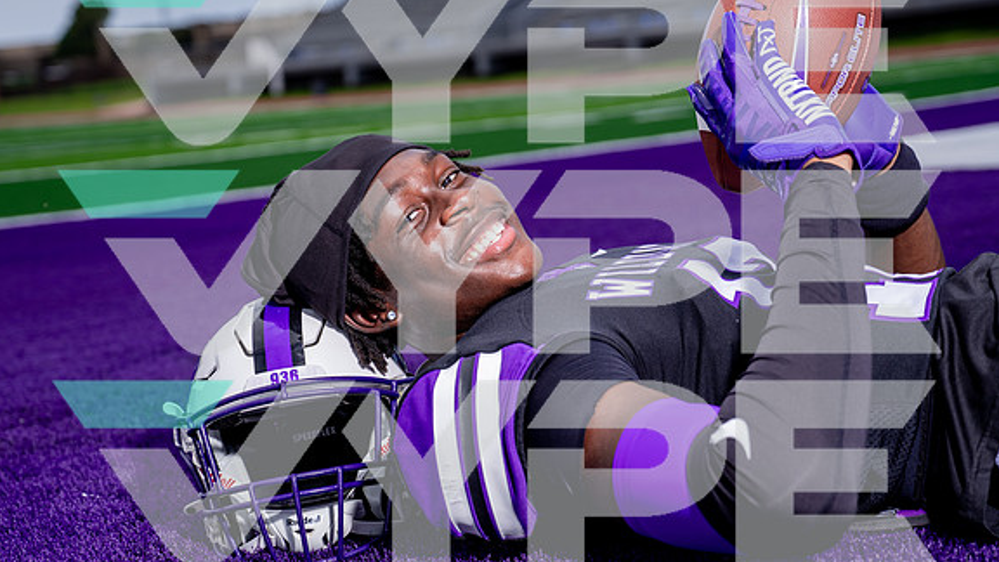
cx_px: 500
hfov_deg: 26.5
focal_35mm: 80
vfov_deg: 15.1
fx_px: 2119
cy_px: 263
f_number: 4
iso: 100
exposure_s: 1/1250
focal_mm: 70
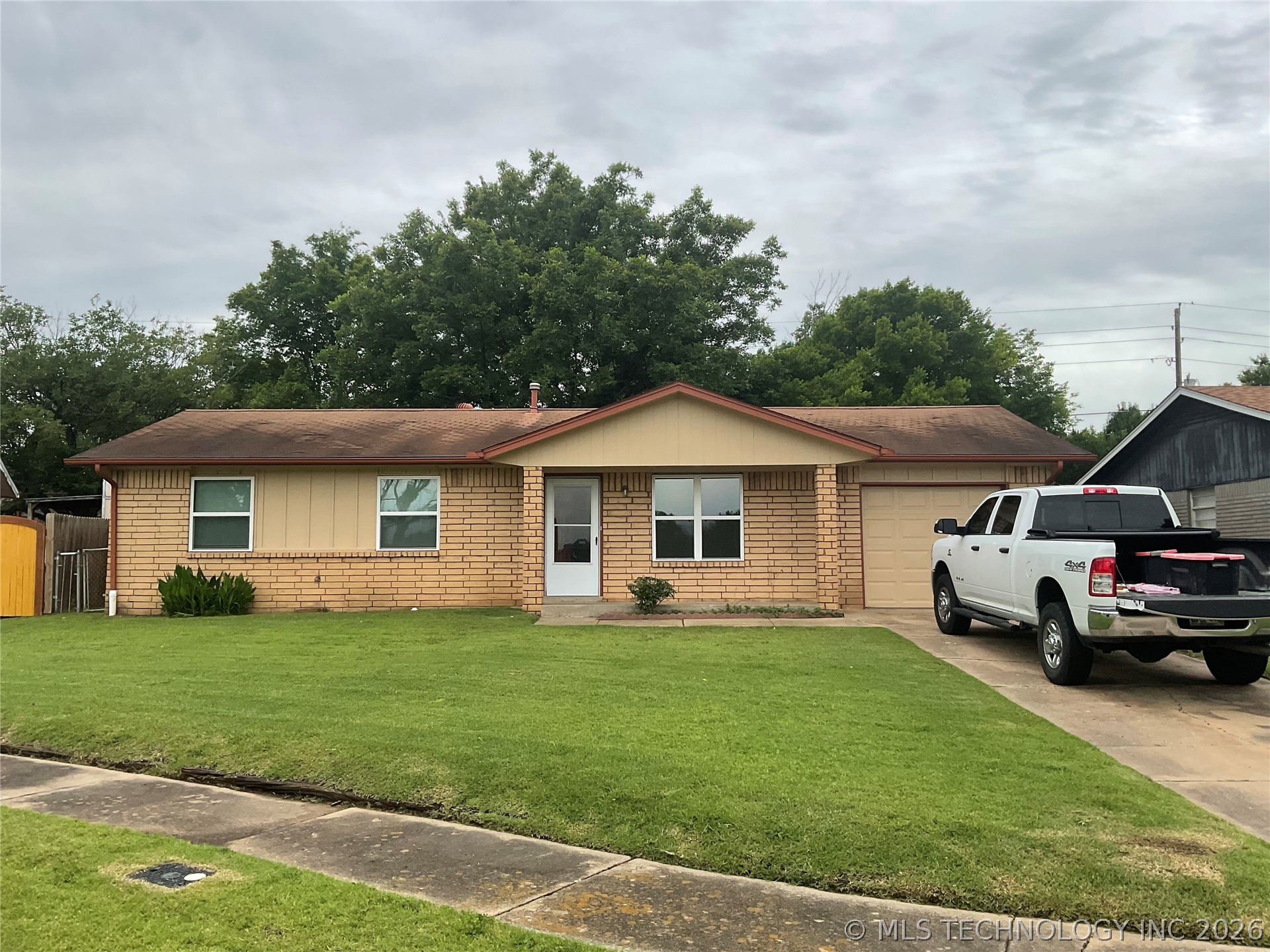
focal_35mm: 29
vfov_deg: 48.2
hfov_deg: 61.7
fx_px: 1064
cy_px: 476
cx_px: 635
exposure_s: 1/1377
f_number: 1.8
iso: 16
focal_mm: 3
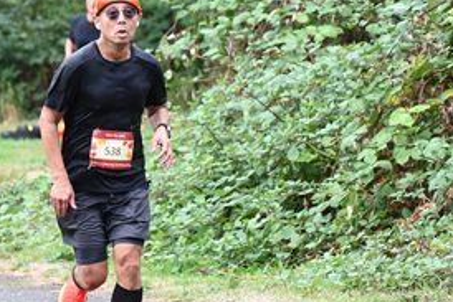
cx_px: 121
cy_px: 85
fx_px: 5061
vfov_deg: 3.4
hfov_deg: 5.1
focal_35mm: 402
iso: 1100
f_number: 6.3
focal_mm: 200
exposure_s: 1/250
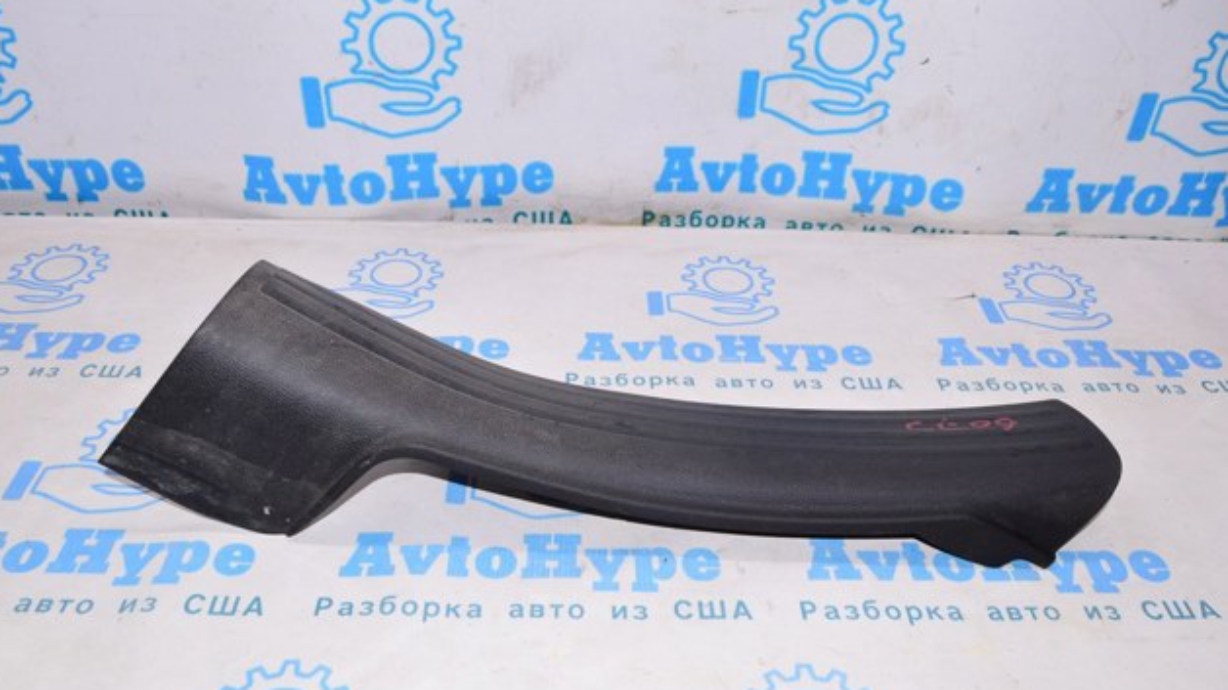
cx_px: 612
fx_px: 1042
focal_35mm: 32
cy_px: 382
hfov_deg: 61.0
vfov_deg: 36.6
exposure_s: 1/200
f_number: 8
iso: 1600
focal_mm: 20
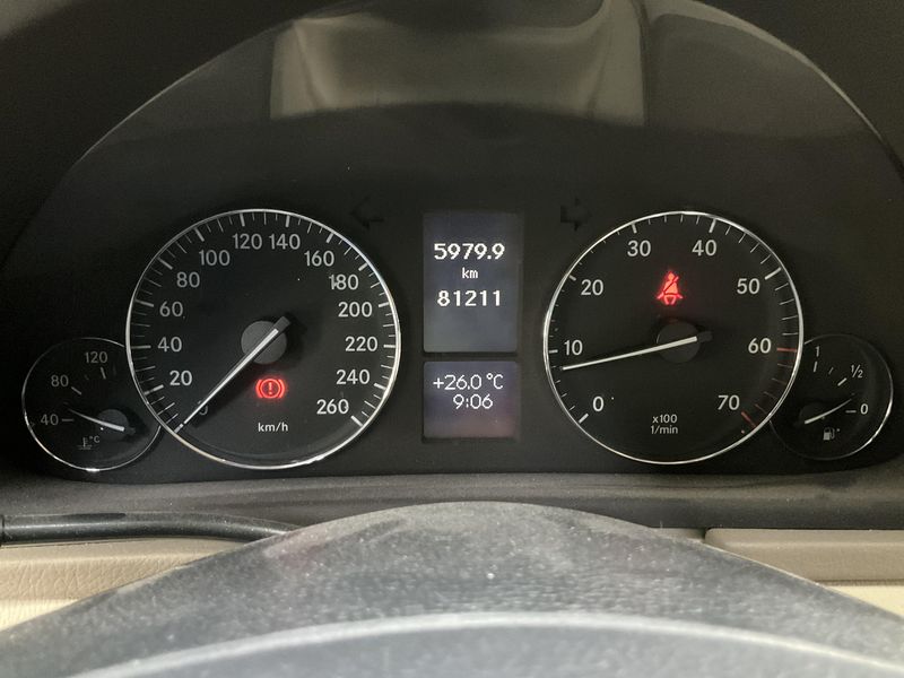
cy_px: 339
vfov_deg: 48.2
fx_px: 757
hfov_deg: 61.7
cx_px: 452
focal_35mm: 29
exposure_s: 1/20
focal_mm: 3
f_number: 1.8
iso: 500
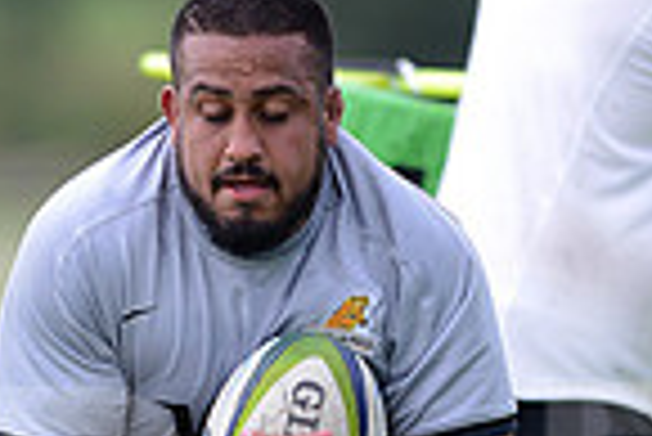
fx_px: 21773
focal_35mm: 1201
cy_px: 519
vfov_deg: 1.1
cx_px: 351
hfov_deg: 1.7
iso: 200
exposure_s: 1/800
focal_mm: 300
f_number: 2.8
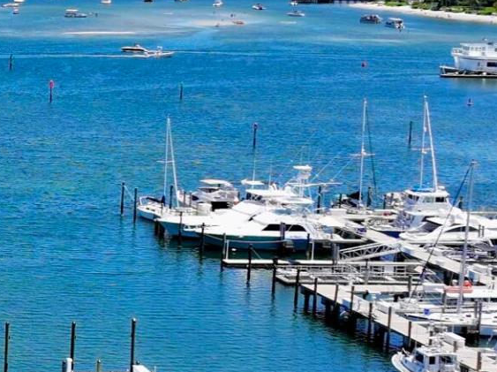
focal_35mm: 123
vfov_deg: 12.0
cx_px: -457
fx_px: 1764
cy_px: 194
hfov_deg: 13.9
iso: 100
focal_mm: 12.29
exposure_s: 1/320
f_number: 2.8
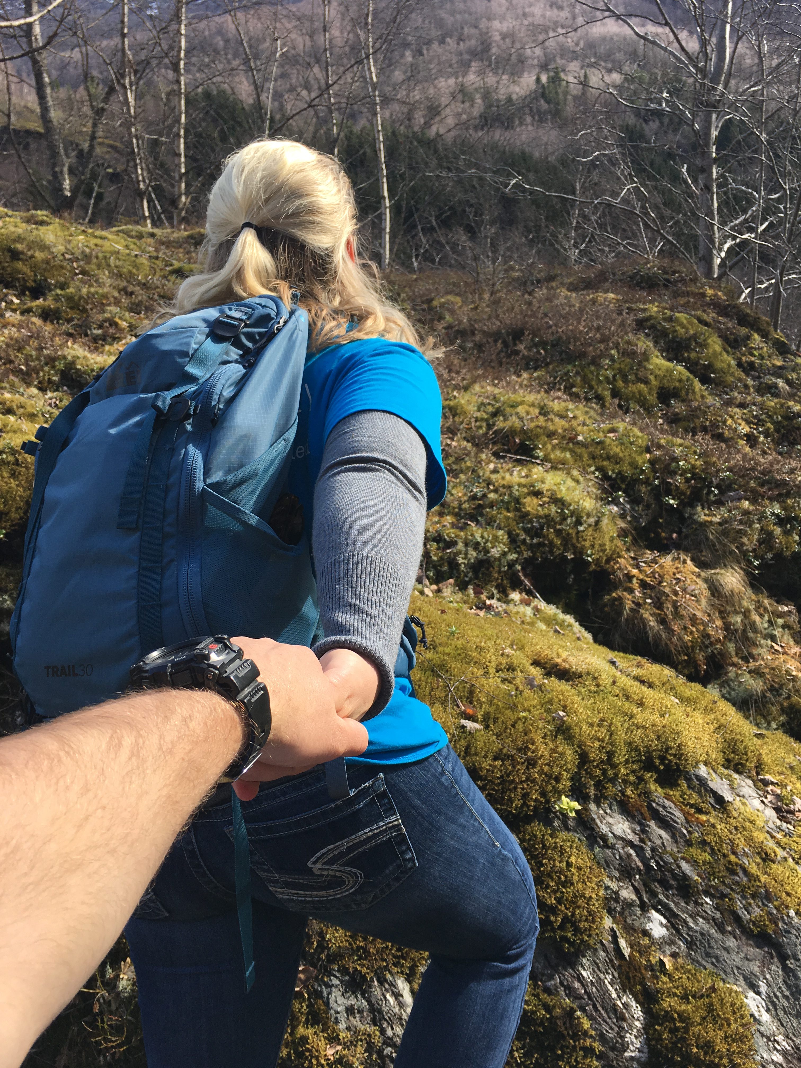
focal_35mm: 29
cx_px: 400
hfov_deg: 48.2
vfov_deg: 61.7
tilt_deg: -11.2
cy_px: 534
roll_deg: +4.2
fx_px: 895
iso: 25
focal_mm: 4.15
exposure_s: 1/625
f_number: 2.2
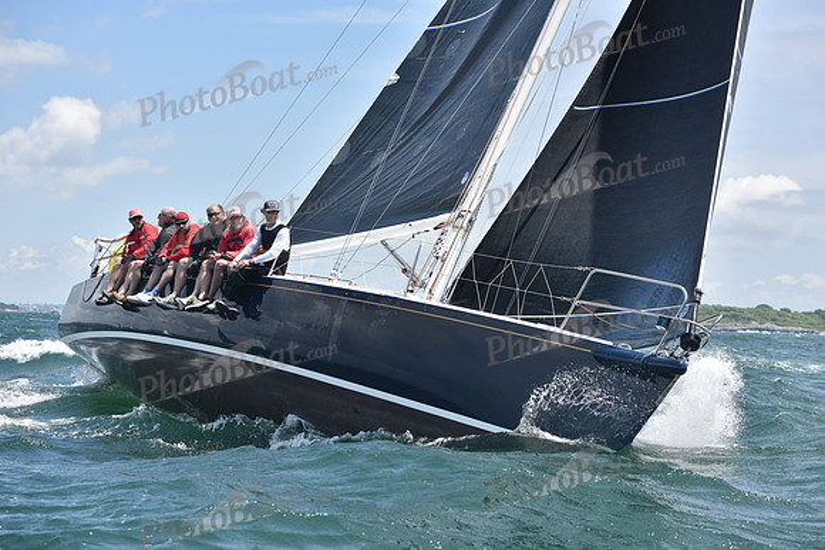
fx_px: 1788
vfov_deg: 17.5
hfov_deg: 26.0
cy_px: 275
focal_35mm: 78
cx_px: 412
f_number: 5.6
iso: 250
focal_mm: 78
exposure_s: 1/1250
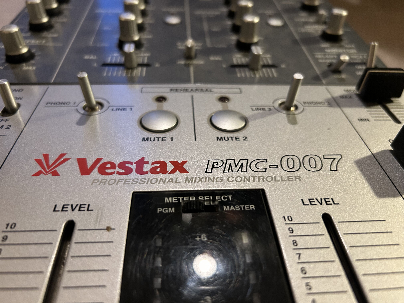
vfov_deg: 53.1
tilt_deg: -40.2
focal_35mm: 26
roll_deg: -1.6
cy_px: 152
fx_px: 303
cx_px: 202
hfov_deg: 67.3
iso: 400
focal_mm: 5.7
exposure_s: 1/33
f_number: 1.5
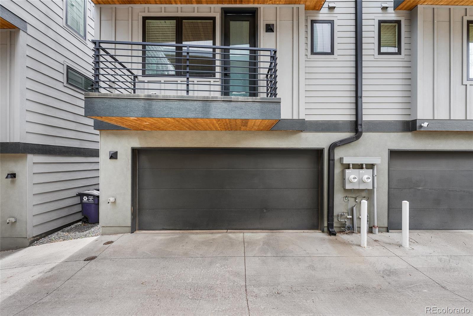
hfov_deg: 96.7
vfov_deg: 73.8
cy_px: 158
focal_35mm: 16
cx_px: 236
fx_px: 210
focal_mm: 16
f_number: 8
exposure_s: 1/8
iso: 200
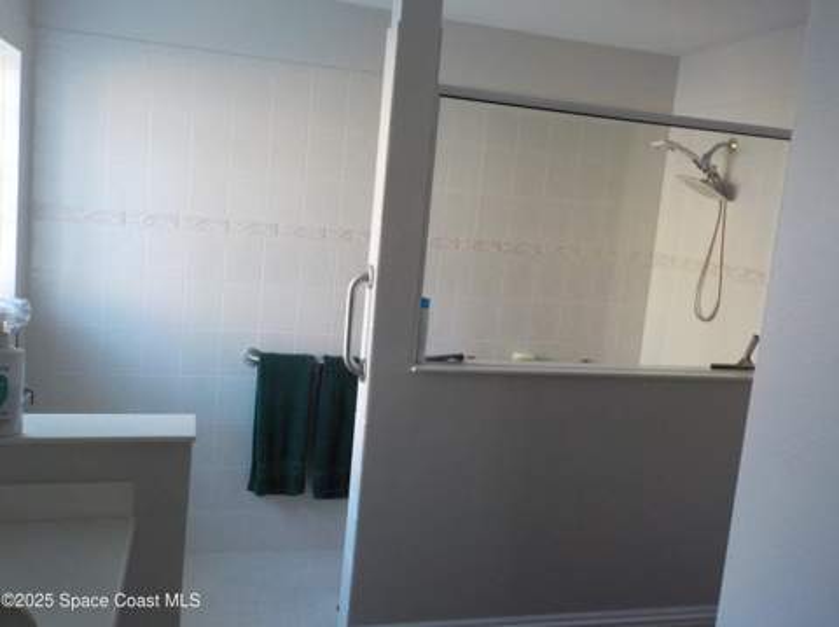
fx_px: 726
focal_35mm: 30
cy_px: 314
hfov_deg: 60.0
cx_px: 420
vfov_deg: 46.7
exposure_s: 1/30
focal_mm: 4.1
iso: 400
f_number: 3.3
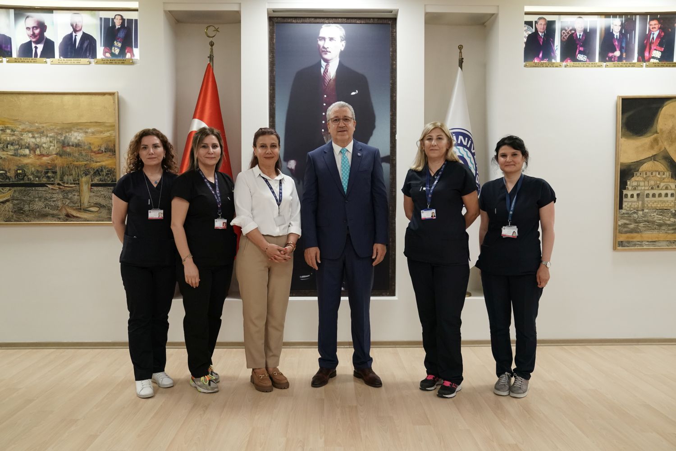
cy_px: 226
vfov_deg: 43.6
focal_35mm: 30
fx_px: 563
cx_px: 338
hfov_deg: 61.9
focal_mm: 30
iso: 4000
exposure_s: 1/250
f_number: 4
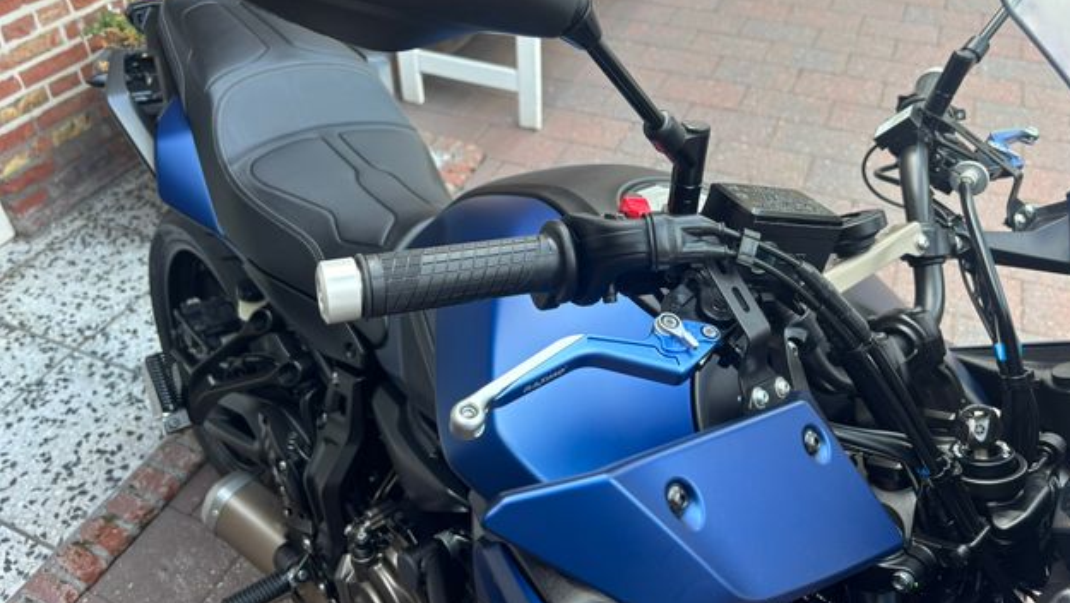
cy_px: 226
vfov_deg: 39.9
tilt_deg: -37.0
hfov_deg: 66.0
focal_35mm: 29
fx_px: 823
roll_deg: +2.1
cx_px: 546
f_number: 1.6
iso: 40
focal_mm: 5.96
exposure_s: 1/121
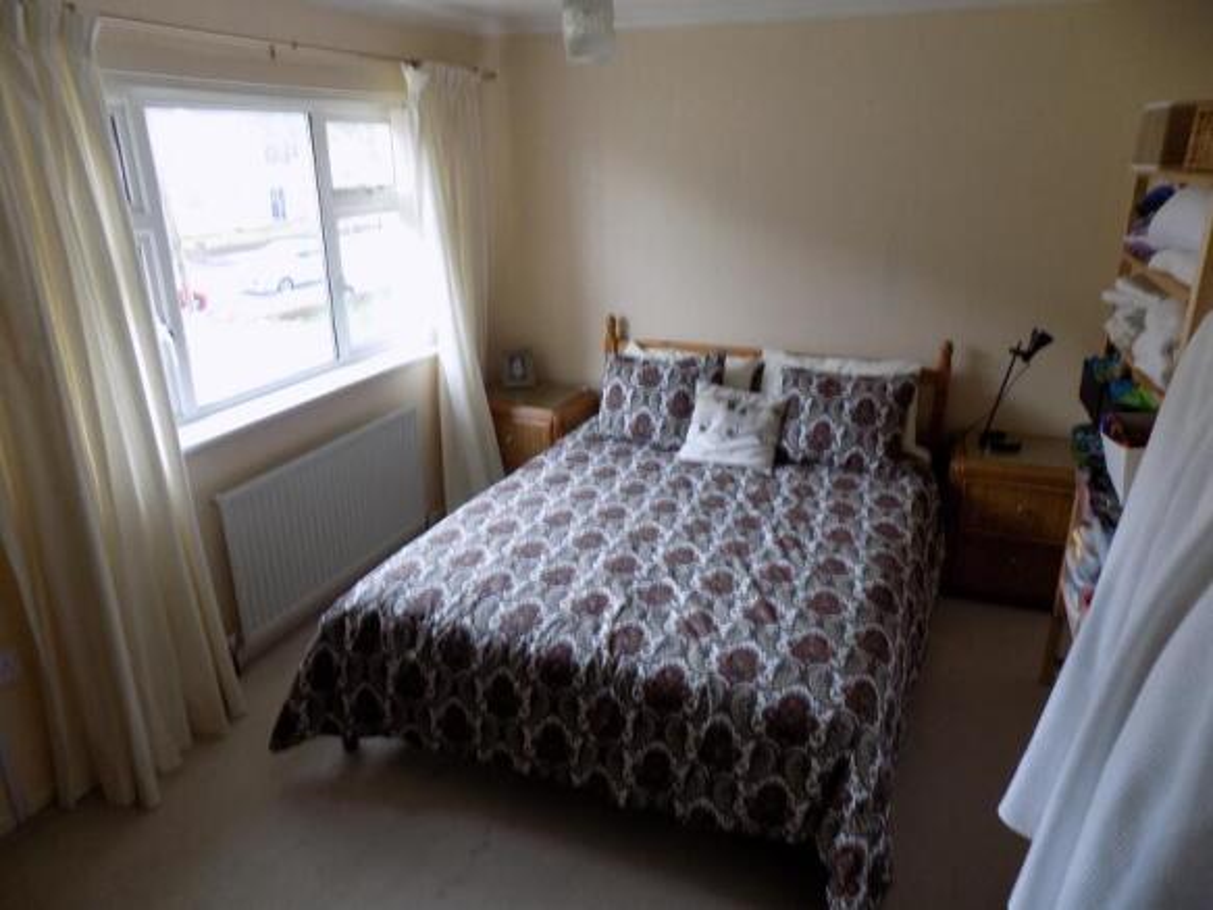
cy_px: 455
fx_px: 806
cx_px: 606
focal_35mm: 23
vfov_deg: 58.9
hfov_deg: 73.9
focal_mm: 4
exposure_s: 1/30
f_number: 3.1
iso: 125
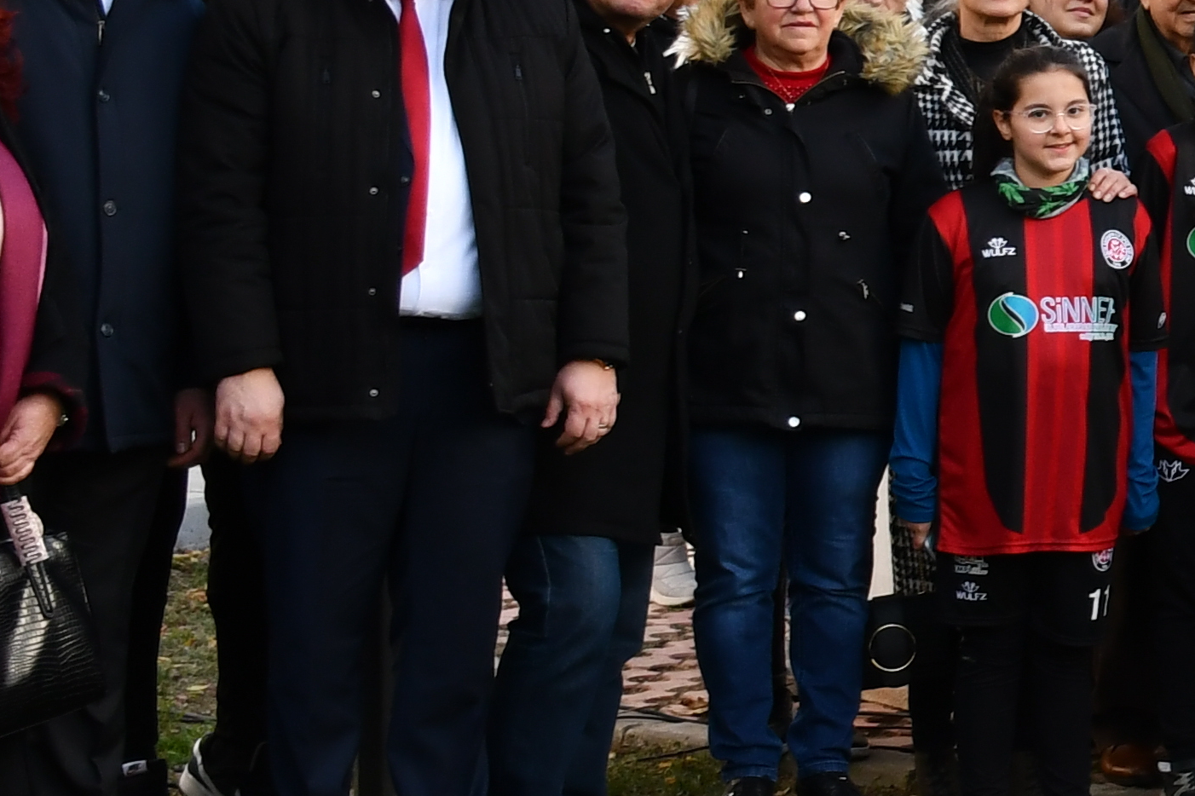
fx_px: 4745
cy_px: -24
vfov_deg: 9.5
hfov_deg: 13.1
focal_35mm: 143
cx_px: 2105
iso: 400
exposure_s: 1/250
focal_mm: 24
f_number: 4.5
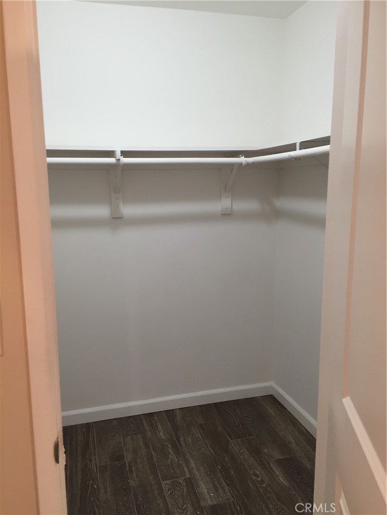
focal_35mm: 29
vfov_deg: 61.7
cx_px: 194
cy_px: 258
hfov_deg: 48.2
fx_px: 432
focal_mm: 4.15
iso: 64
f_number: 2.2
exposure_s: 1/30
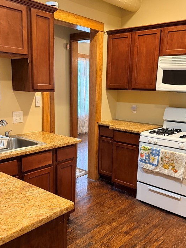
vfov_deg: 52.4
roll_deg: -2.0
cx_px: 94
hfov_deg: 40.7
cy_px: 144
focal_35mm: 35
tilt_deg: -15.2
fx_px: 251
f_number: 1.78
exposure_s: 1/60
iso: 500
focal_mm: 6.76
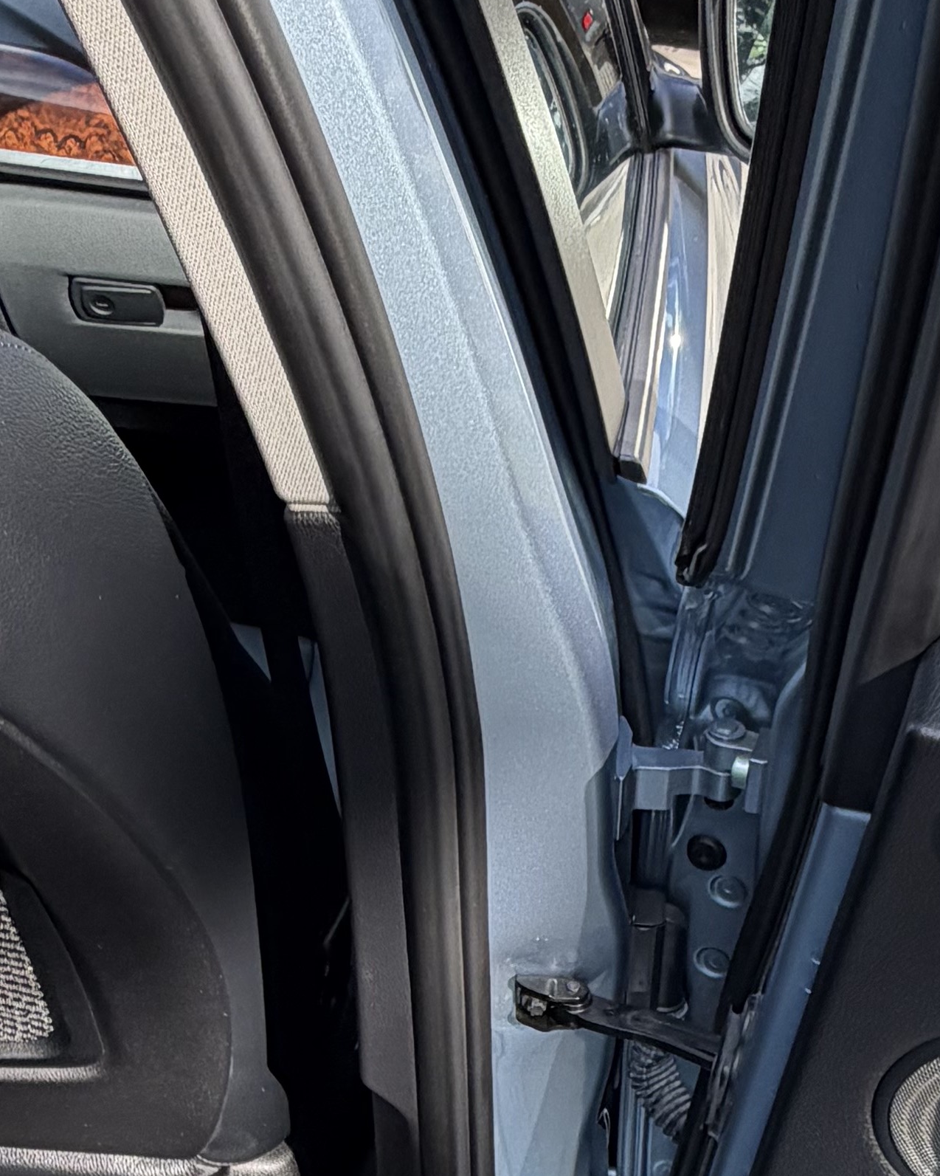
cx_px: 706
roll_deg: -12.4
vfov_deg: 36.2
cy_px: 1014
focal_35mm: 49
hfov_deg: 30.3
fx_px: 1704
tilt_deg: -37.2
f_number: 2.2
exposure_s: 1/223
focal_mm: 2.22
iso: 40
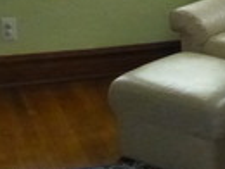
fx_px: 801
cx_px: 123
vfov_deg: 11.5
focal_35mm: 123
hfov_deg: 16.0
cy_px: -95
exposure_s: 1/1000
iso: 1600
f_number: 3.1
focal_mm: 4.5
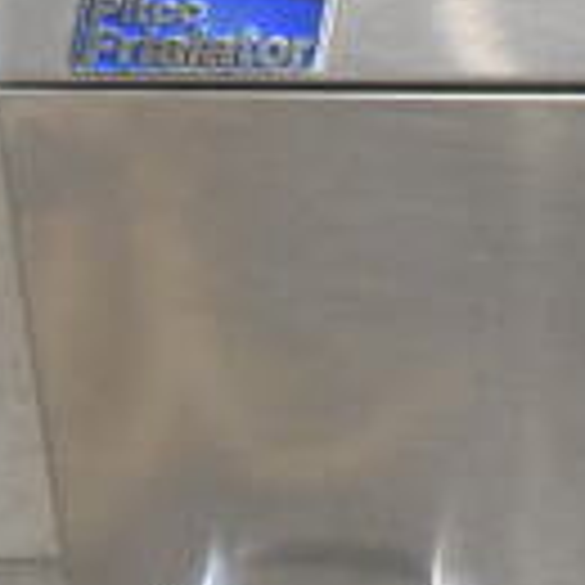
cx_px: 796
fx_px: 3422
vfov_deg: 8.6
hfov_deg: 9.6
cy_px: -958
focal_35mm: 179
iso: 2500
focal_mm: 20
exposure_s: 1/30
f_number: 3.5
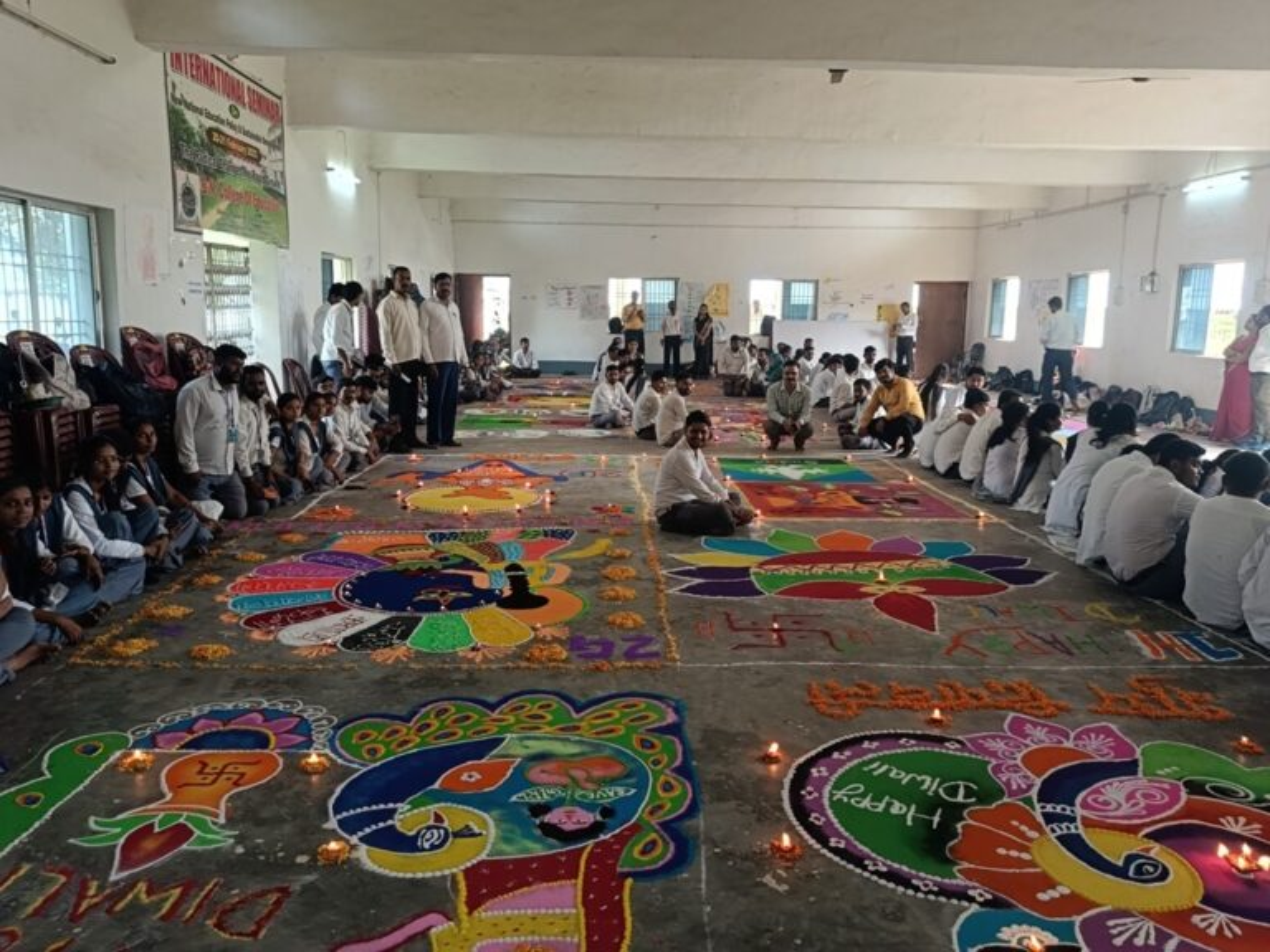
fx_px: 954
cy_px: 476
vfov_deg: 53.1
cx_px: 635
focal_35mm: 26
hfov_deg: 67.3
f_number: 1.75
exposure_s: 1/33.3
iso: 160
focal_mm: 5.25
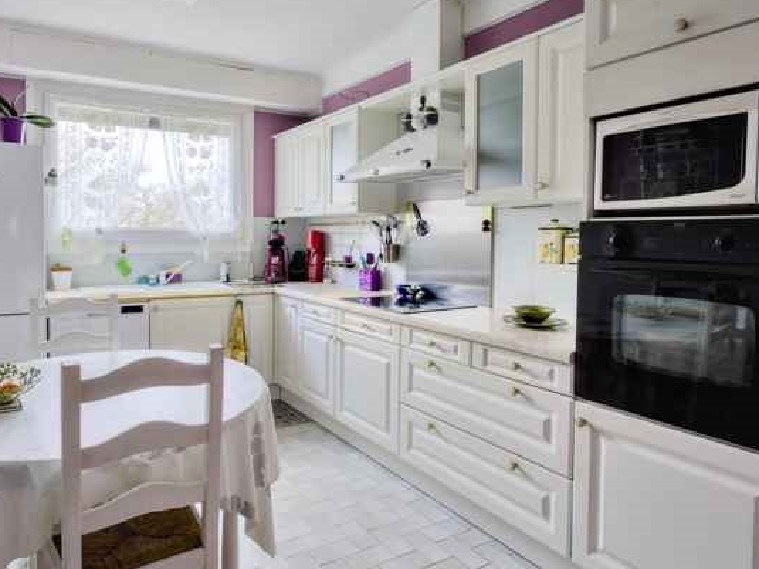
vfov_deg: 58.7
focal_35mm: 23
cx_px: 299
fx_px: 504
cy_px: 255
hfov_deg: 73.1
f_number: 8
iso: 800
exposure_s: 1/200
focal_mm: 16
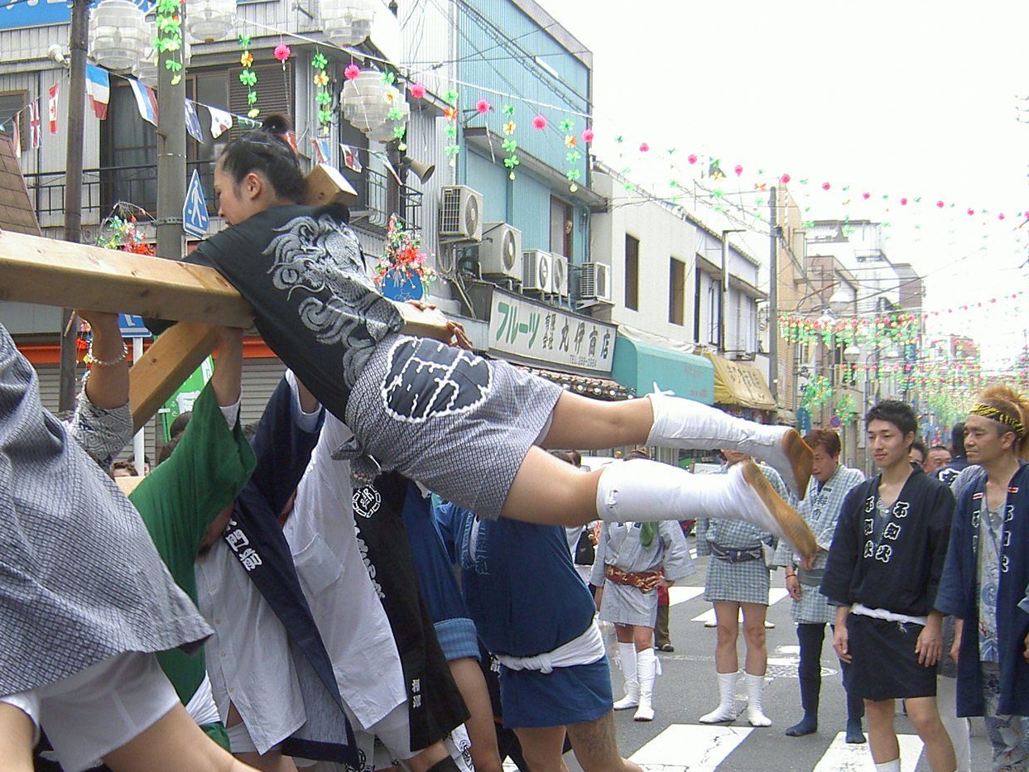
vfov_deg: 26.0
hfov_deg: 33.8
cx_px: 286
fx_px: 1665
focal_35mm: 56
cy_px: 473
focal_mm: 5.6
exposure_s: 1/200
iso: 50
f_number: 2.8
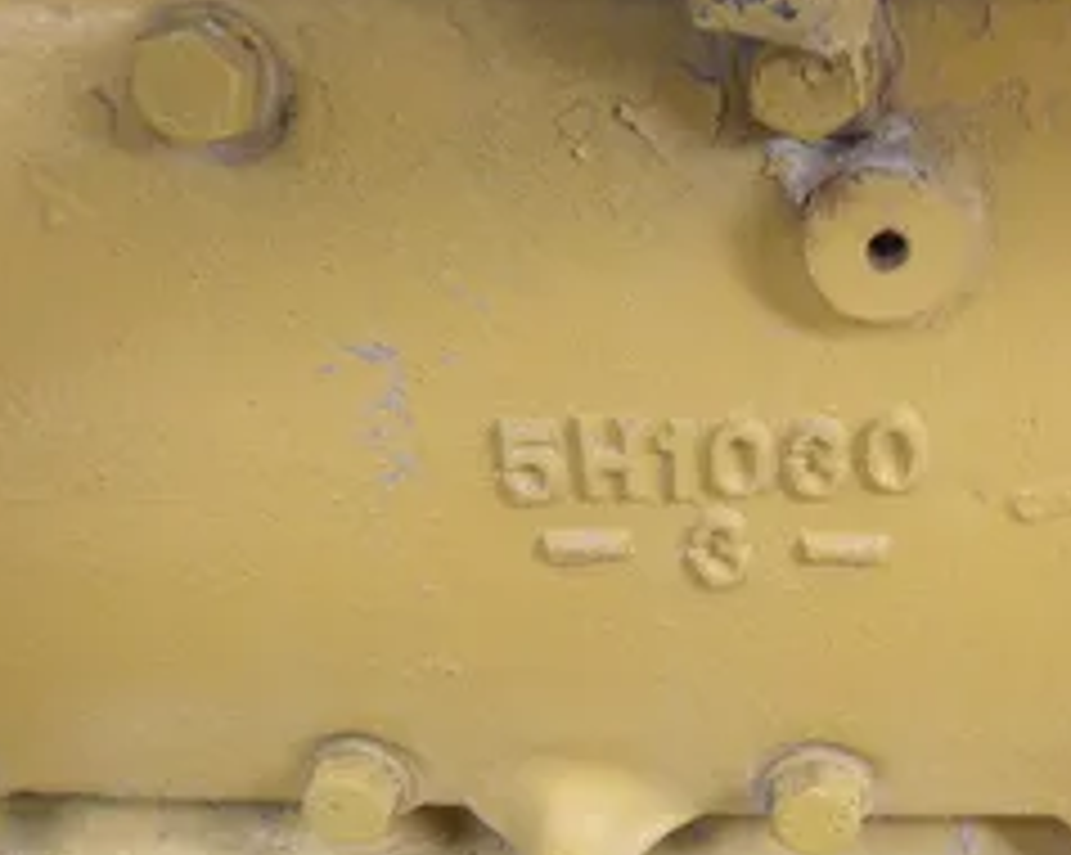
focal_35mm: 46
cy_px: 482
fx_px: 1457
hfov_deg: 39.3
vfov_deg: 32.7
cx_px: 801
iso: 64
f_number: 3
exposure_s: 1/30
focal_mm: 5
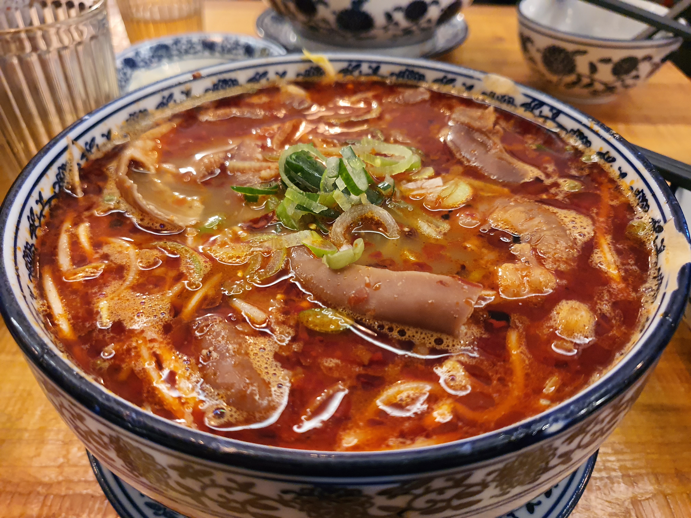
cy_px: 259
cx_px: 346
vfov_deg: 53.1
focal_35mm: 26
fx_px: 519
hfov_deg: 67.3
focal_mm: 4.3
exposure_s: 1/40
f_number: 1.5
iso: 500
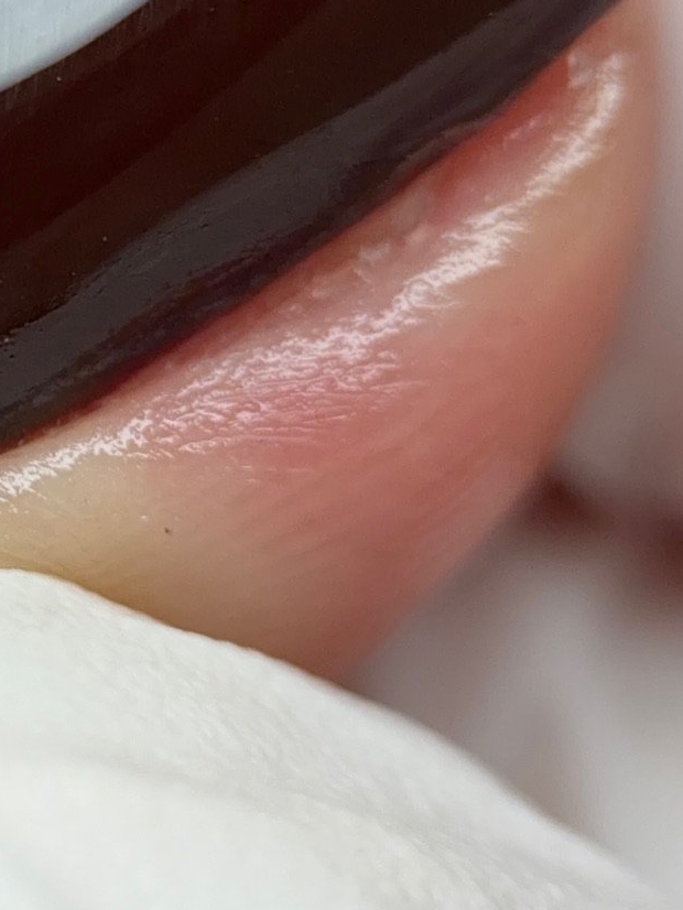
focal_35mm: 119
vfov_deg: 16.5
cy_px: 313
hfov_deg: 12.4
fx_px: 3129
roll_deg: +0.5
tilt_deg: -34.6
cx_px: 67
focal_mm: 6.76
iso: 64
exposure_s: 1/394
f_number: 1.78
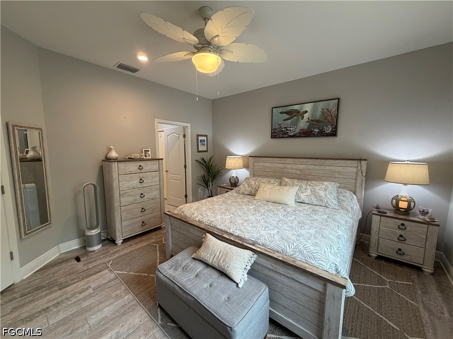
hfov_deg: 102.1
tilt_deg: -5.9
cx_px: 226
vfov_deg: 85.7
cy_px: 170
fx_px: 183
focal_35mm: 14
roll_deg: +0.0
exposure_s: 1/120
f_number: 2.2
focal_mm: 2.22
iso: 250
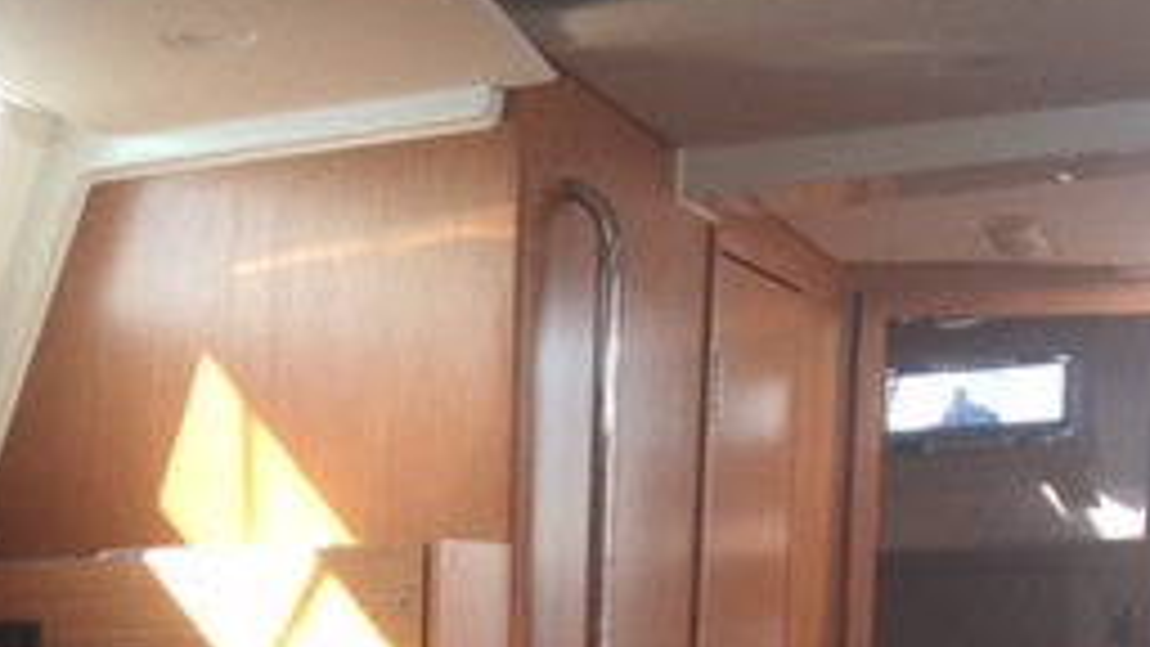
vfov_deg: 14.1
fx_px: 2409
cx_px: -175
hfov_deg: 24.7
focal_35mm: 79
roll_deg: -0.6
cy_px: 1047
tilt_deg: -9.4
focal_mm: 4.15
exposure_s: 1/50
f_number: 2.2
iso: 32
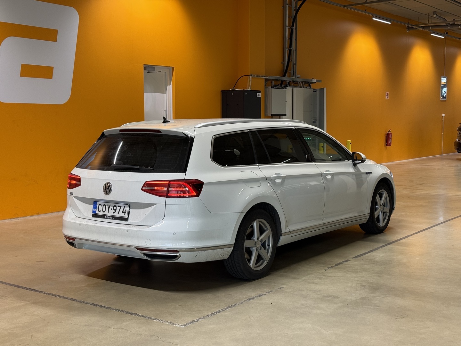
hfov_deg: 39.7
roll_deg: +0.2
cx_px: 230
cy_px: 173
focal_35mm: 48
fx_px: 639
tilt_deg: -5.0
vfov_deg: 30.3
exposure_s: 1/70
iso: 80
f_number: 1.78
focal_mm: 6.76
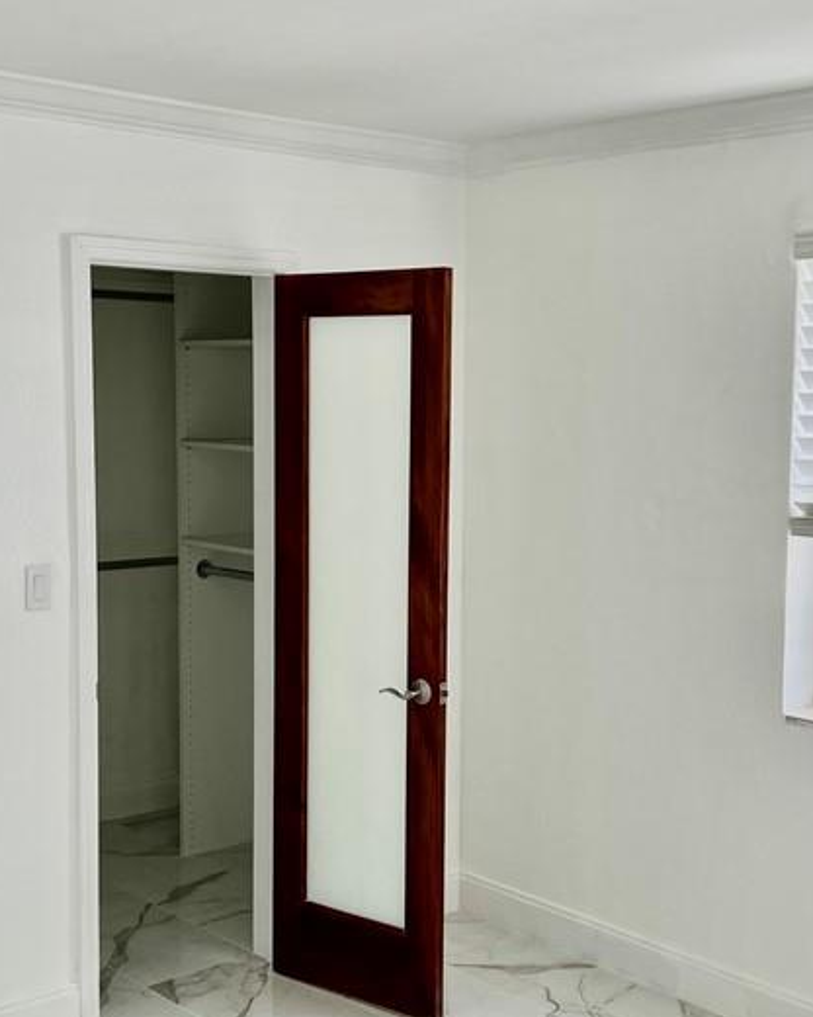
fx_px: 1504
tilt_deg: -5.9
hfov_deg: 30.2
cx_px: 426
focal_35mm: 50
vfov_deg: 37.3
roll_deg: -1.1
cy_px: 530
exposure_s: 1/161
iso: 50
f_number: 1.5
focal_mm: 5.7
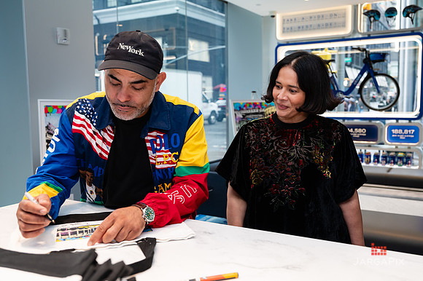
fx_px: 411
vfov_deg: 37.8
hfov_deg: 54.4
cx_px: 221
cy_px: 140
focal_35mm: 35
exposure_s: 1/160
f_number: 4
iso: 400
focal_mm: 33
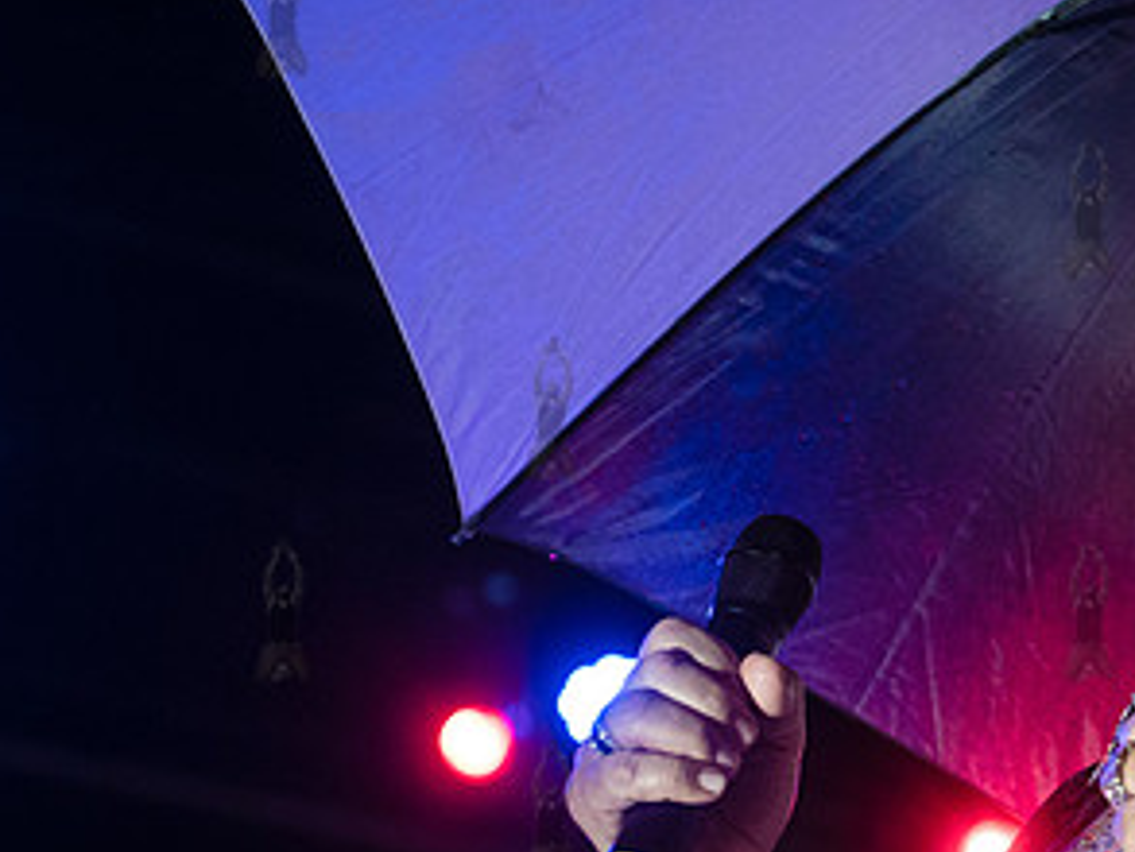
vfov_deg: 9.8
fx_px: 4986
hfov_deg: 12.9
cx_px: 1040
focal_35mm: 152
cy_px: 580
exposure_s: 1/200
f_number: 3.2
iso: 3200
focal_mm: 70
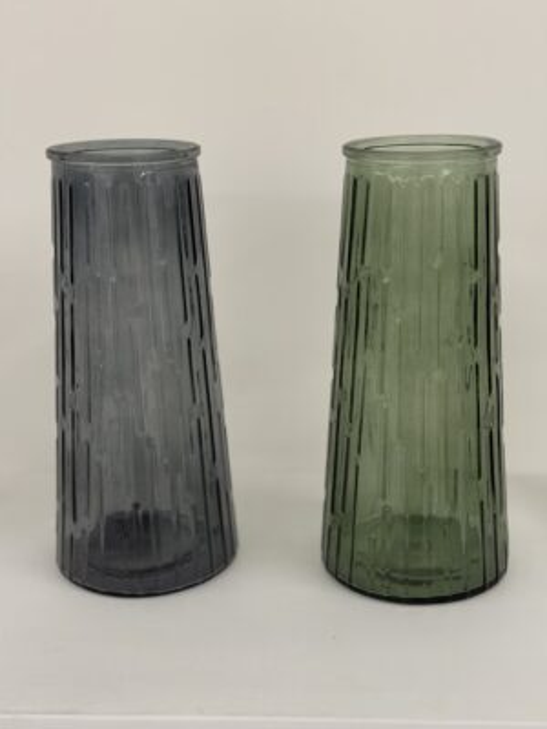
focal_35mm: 48
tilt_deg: -17.7
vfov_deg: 39.7
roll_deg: +0.0
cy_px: 364
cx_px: 274
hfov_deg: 30.3
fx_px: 1011
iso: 100
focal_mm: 6.76
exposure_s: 1/50
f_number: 1.78
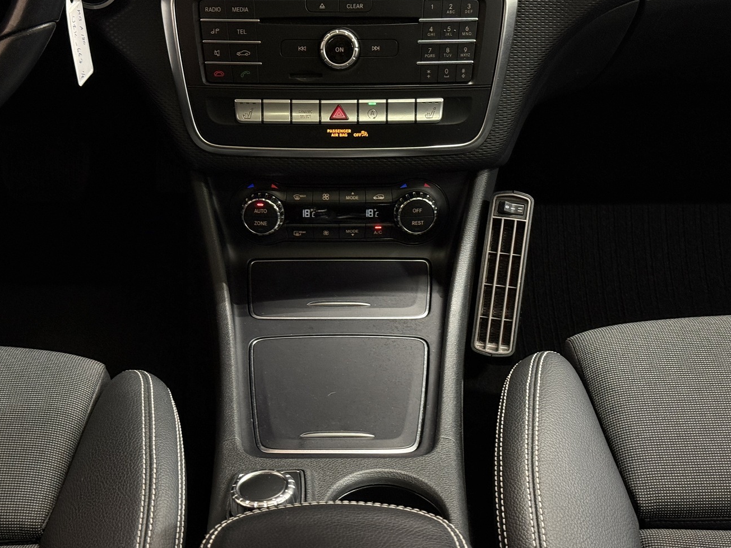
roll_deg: +0.1
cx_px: 351
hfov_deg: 36.2
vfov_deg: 27.5
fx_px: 1119
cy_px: 267
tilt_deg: -35.1
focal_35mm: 53
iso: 400
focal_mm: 6.76
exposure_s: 1/40
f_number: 1.78
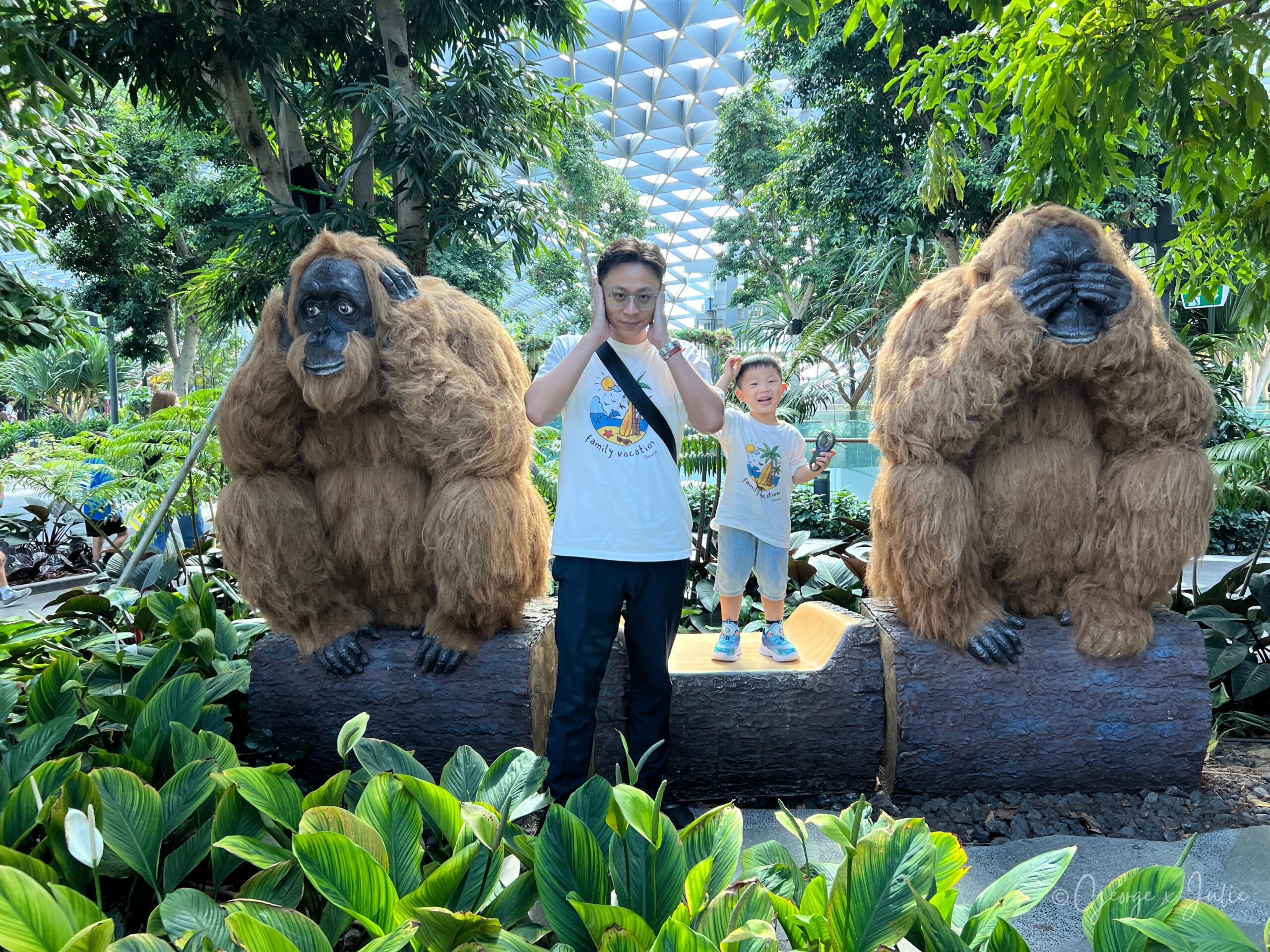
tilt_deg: -4.4
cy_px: 476
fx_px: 954
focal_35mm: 26
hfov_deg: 67.3
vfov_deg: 53.1
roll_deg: +1.8
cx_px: 635
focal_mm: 5.7
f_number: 1.5
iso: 64
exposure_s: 1/121
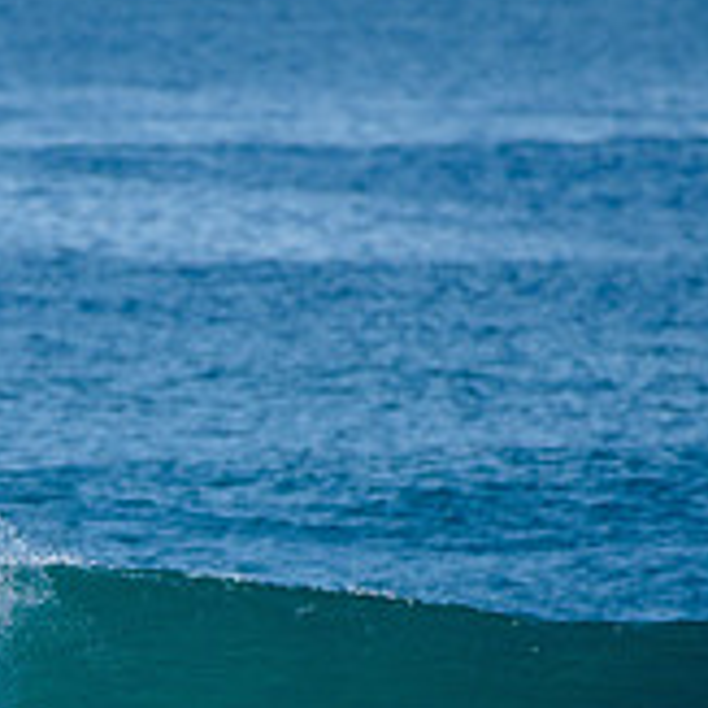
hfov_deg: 1.2
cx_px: -78
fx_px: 34964
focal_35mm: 1511
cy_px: 771
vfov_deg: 1.2
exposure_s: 1/1600
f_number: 5.6
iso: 220
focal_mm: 500
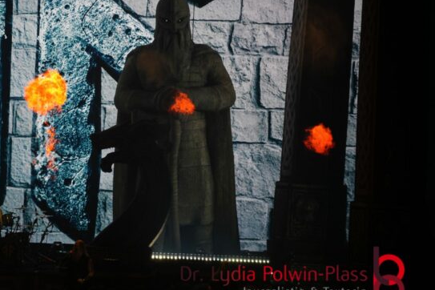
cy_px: 138
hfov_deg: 6.5
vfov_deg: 4.3
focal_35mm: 318
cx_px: 128
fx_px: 3842
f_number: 5.6
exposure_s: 1/250
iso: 320
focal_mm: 150
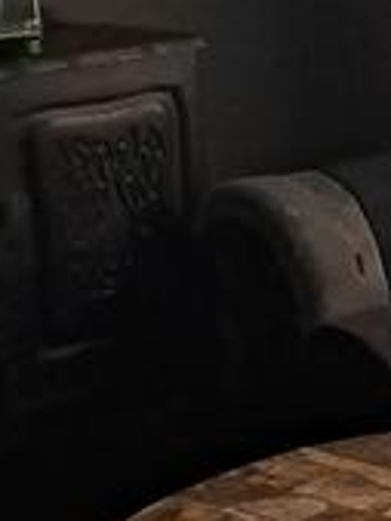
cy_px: 191
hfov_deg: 10.3
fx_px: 1925
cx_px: 893
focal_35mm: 128
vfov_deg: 15.4
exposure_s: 1/50
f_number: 1.8
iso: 500
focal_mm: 4
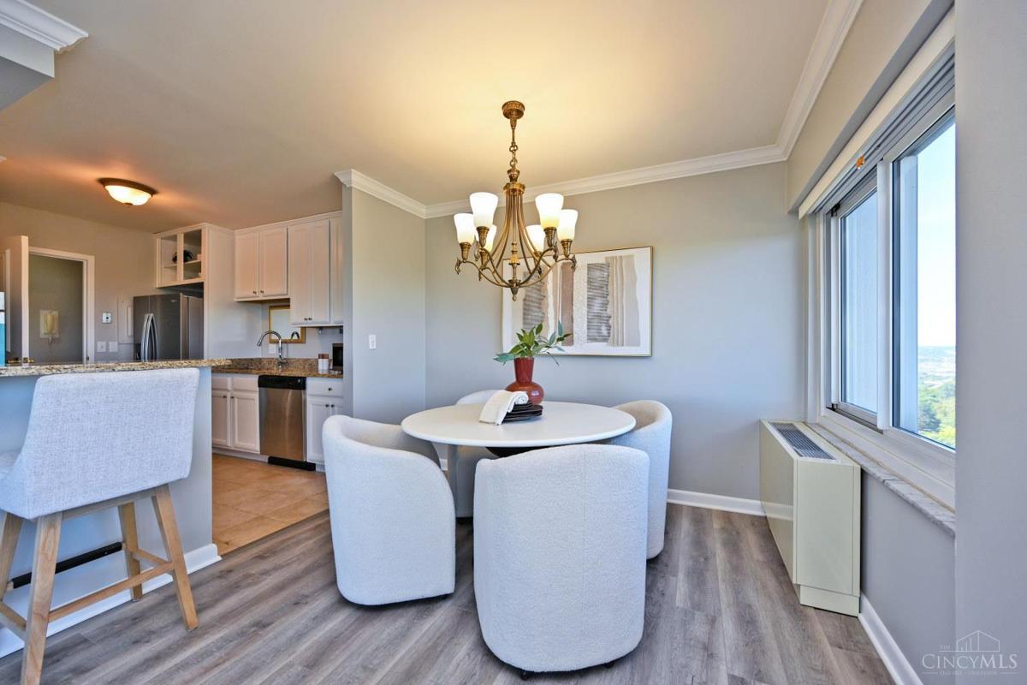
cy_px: 342
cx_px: 514
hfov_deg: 104.3
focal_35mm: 14
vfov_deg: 81.2
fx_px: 399
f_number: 5
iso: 200
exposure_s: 1/100
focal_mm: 14
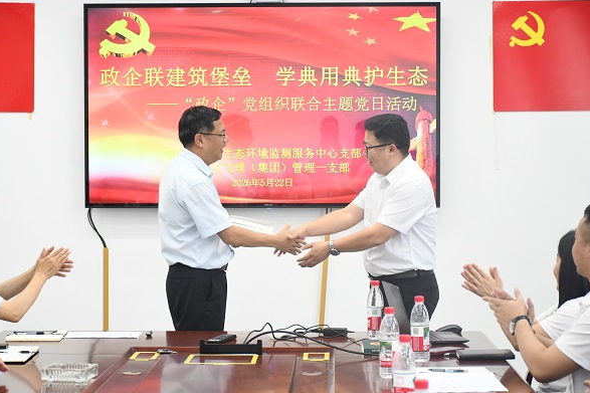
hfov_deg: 22.1
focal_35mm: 92
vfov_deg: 14.9
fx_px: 1507
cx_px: 297
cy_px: 200
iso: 2800
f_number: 5
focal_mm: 60
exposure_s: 1/100
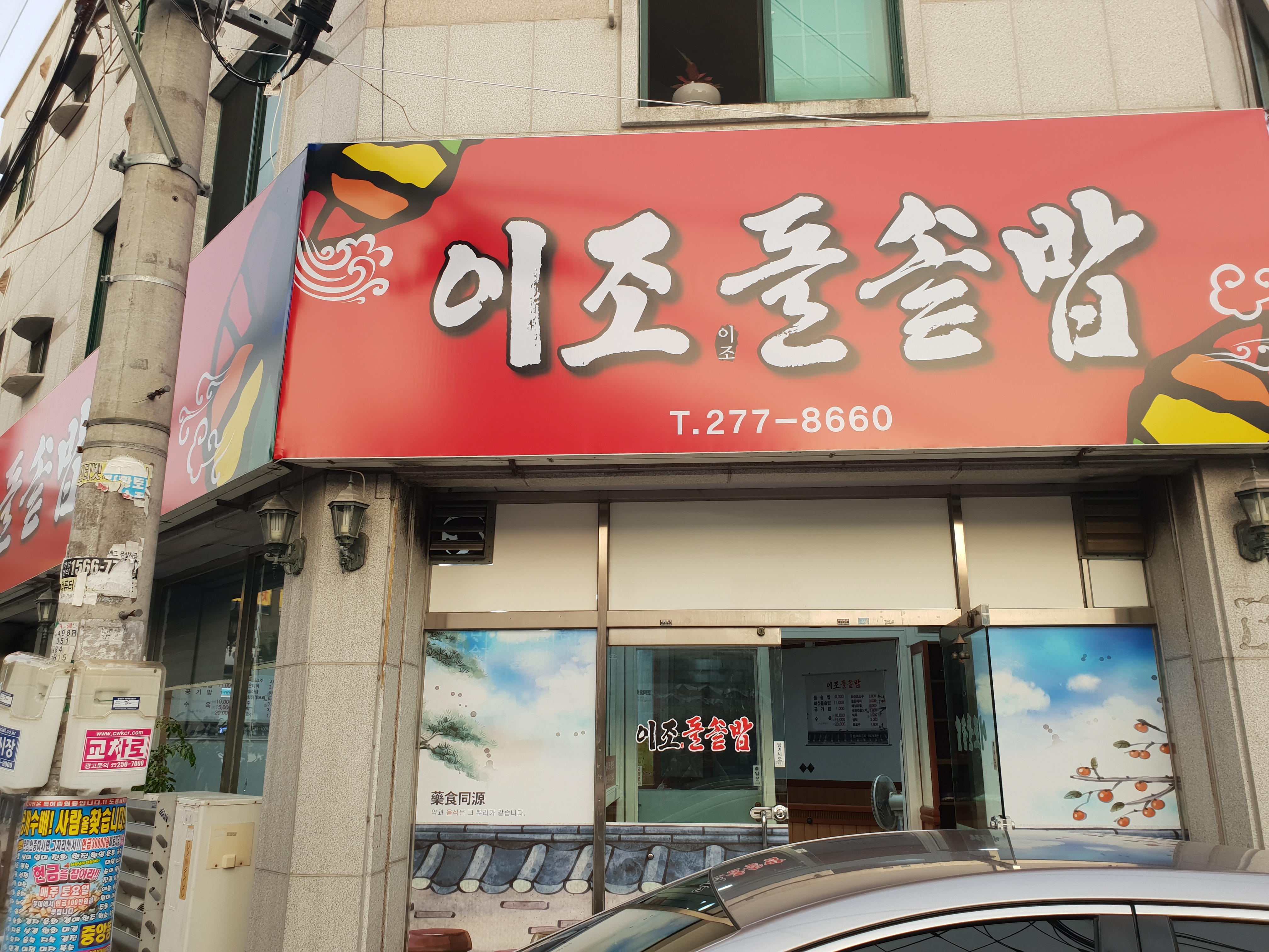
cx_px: 634
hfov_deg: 67.3
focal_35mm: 26
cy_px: 476
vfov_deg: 53.1
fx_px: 953
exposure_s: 1/60
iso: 50
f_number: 2.4
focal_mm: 4.3
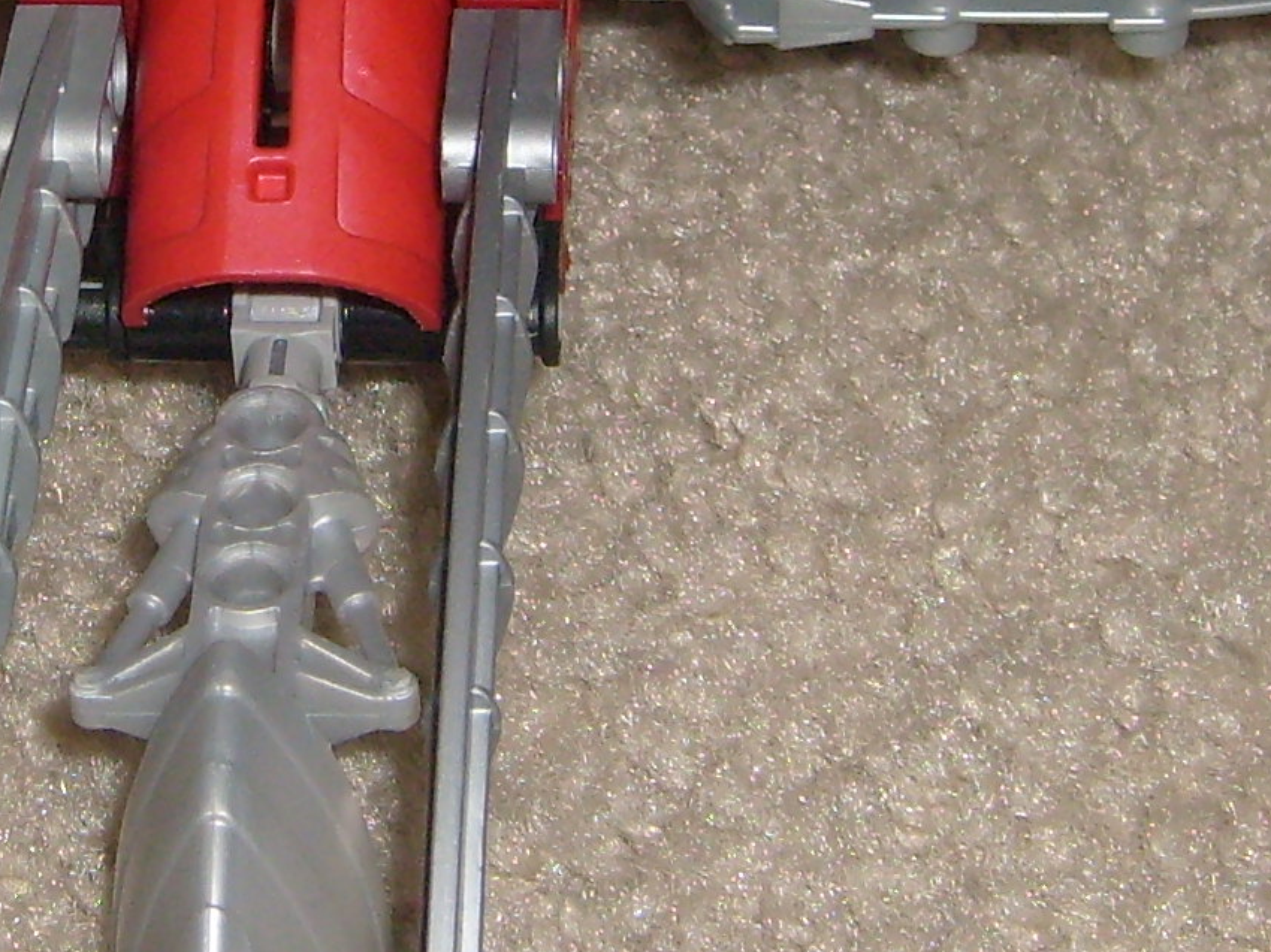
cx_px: 164
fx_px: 4258
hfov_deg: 16.8
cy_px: 164
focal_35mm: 116
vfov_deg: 12.7
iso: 100
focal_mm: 5.8
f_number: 2.8
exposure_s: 1/45
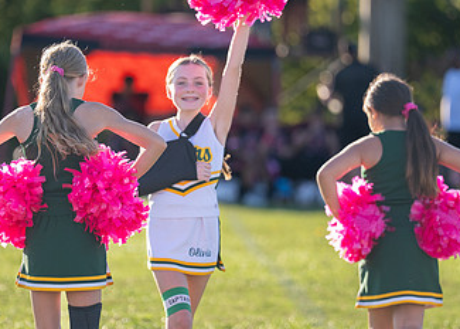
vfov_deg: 3.8
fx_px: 4937
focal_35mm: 378
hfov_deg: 5.3
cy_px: 163
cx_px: 188
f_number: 2.8
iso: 500
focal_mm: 188
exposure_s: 1/2500
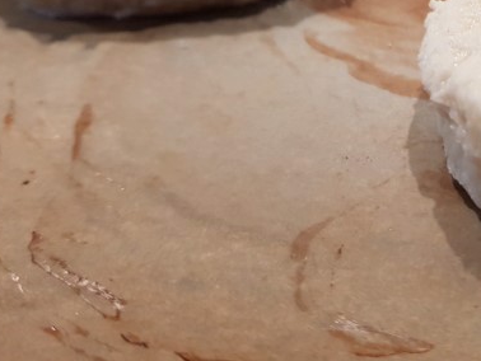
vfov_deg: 25.4
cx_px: 471
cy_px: 10
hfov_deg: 32.4
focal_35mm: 55
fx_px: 765
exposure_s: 1/50
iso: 125
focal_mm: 4.2
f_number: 1.7
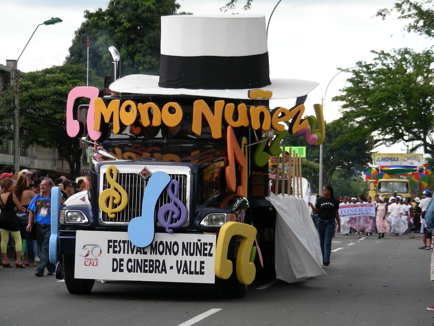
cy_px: 163
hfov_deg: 17.4
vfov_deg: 13.1
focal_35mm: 113
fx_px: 1417
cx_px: 217
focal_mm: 18.9
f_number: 3.5
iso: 50
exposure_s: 1/200
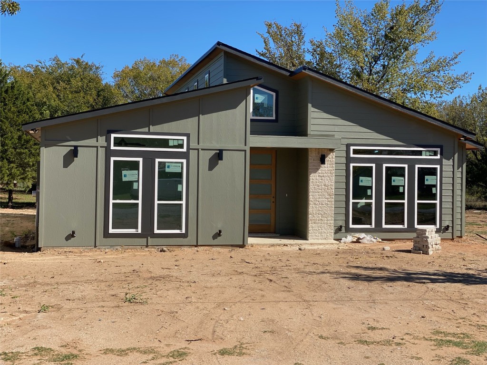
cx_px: 244
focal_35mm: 52
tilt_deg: -0.9
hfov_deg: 36.8
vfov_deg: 28.0
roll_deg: -1.4
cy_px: 182
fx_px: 732
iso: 20
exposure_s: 1/1653
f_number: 2
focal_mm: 6
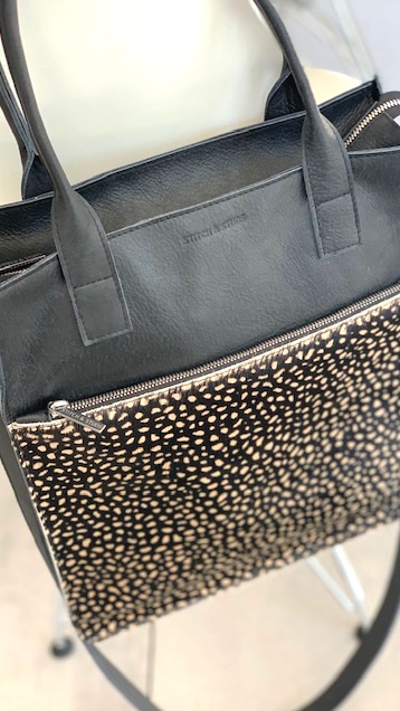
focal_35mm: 57
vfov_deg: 36.6
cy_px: 357
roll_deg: +12.4
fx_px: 1074
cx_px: 215
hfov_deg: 21.1
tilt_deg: -40.3
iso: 125
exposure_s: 1/92
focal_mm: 6
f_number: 2.4
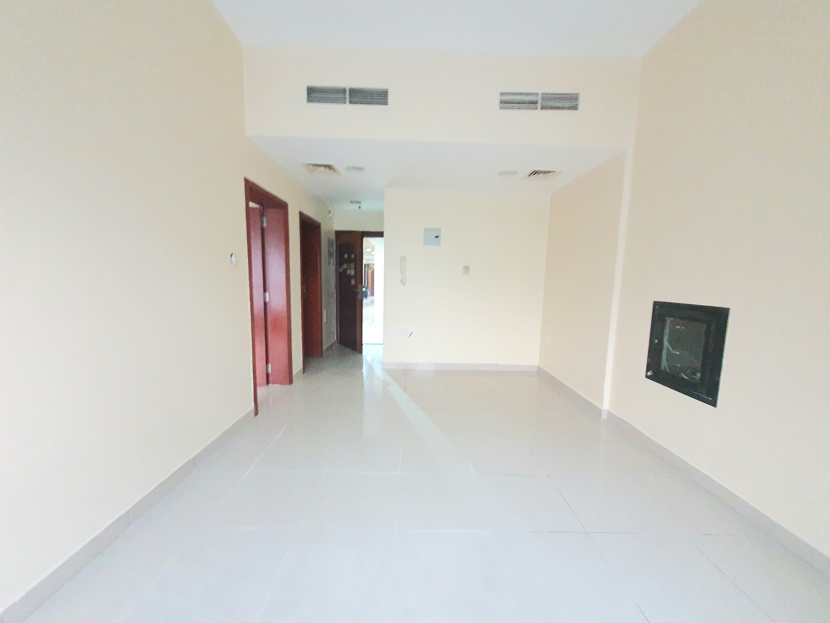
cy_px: 312
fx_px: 312
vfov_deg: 89.9
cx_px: 415
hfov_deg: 106.2
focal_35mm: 13
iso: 640
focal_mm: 1.8
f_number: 2.2
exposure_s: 1/10
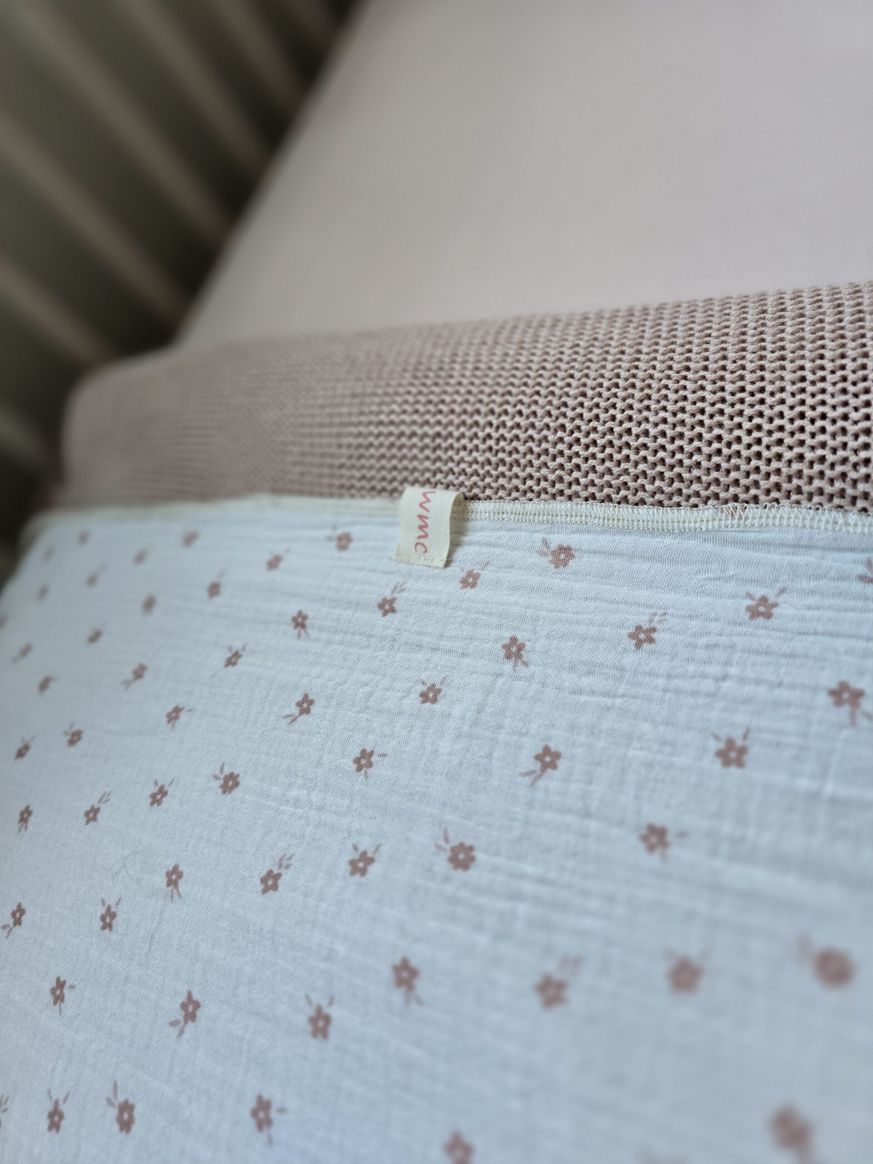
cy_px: 582
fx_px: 773
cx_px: 436
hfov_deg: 58.9
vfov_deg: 73.9
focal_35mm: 23
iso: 125
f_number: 1.7
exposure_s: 1/100
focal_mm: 6.3
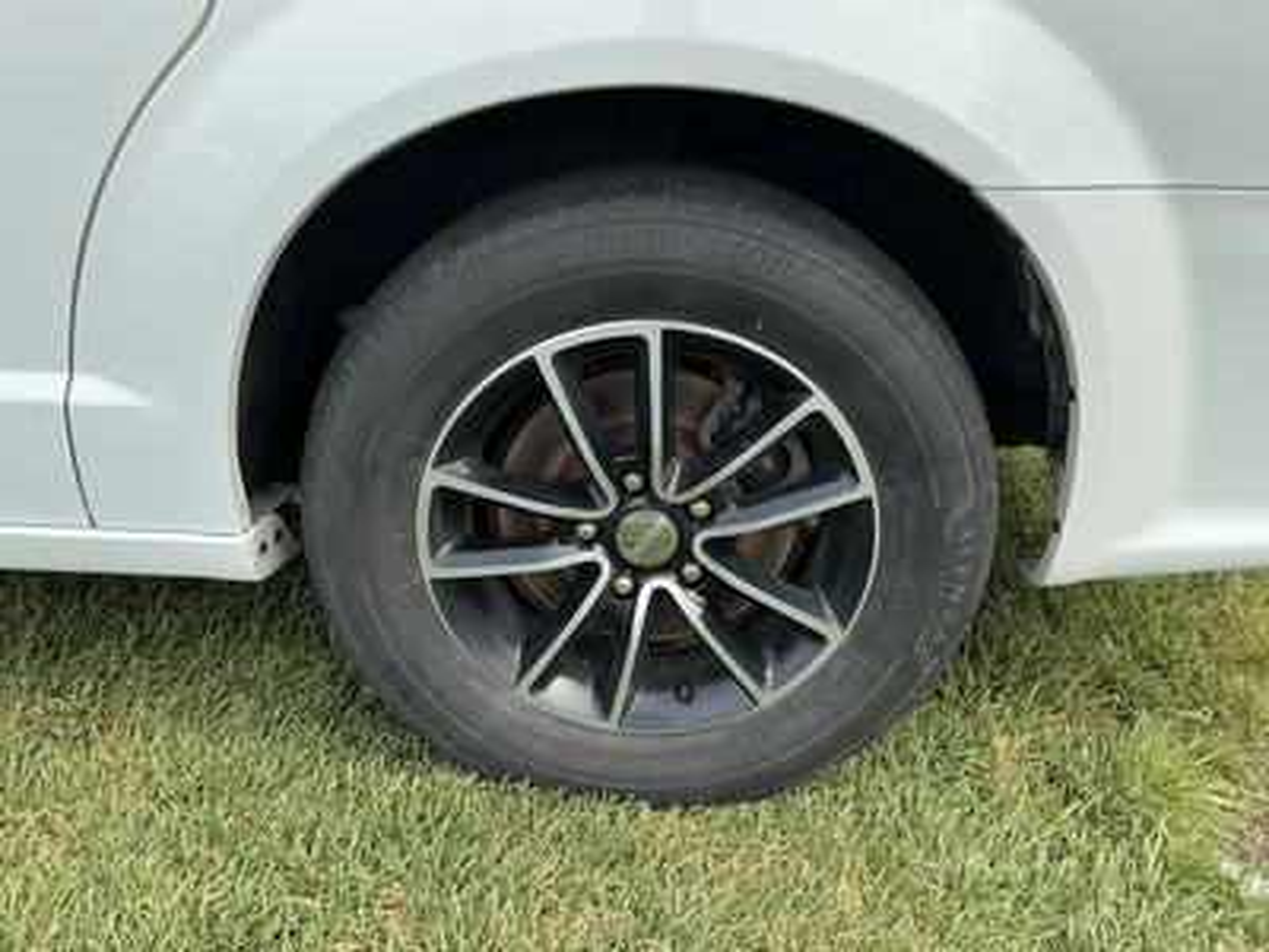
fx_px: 1026
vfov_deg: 49.7
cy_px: 476
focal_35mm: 28
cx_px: 634
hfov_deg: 63.4
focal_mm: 3
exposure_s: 1/524
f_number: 1.8
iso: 25
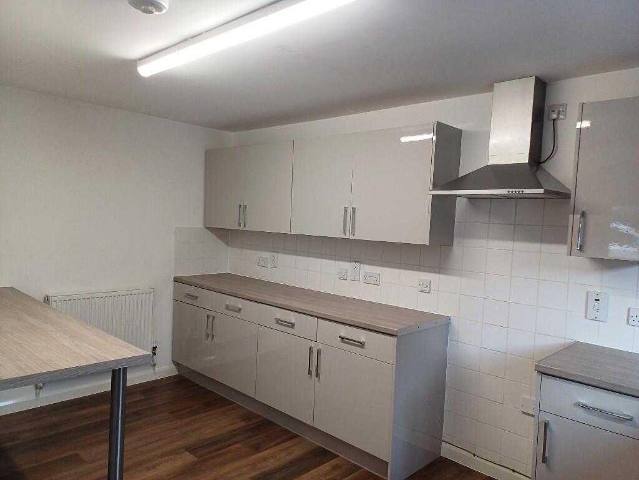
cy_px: 240
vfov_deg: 54.9
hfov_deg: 69.4
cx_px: 320
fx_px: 461
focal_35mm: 25
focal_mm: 4.65
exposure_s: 1/50
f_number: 1.8
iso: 100
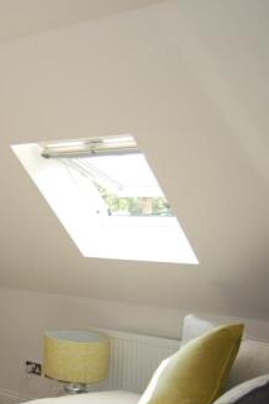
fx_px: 618
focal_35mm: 55
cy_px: 250
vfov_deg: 36.1
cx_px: -93
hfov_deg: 21.8
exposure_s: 1/250
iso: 400
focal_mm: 18
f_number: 3.5
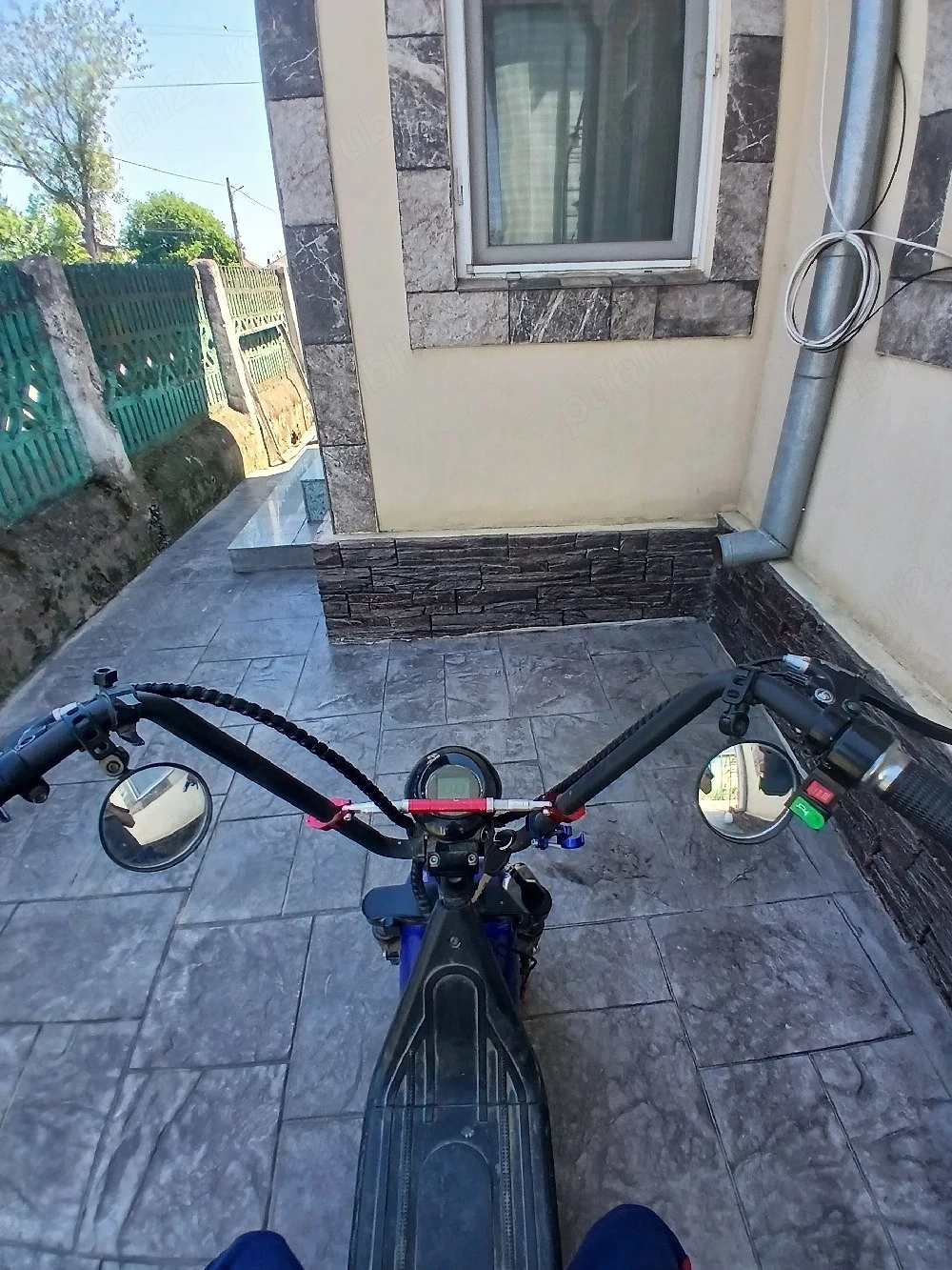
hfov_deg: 74.7
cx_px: 476
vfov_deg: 91.0
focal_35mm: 17
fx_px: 623
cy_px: 635
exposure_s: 1/294
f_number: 2.2
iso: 50
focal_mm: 1.4
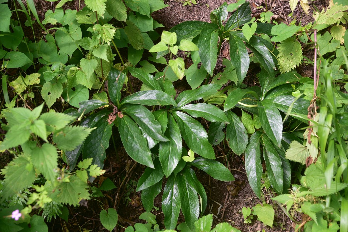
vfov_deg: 27.0
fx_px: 483
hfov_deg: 39.6
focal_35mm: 50
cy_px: 116
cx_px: 174
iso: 320
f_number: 7.1
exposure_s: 1/160
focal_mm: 50
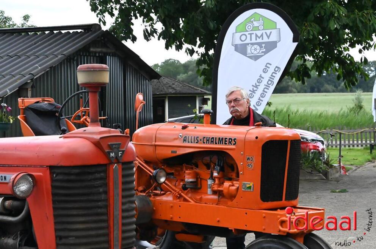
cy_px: 124
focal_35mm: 100
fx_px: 1043
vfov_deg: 13.7
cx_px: 188
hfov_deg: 20.4
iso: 32000
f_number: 16
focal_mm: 100
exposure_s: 1/4000
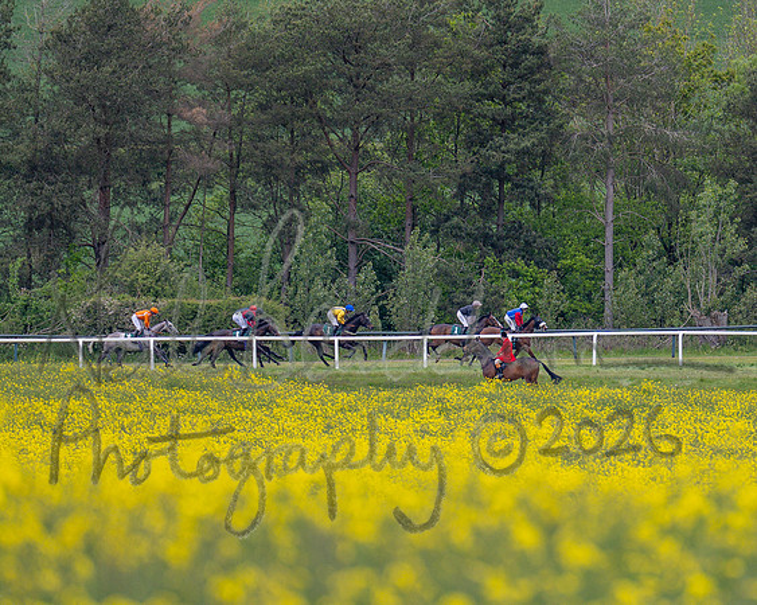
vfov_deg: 2.6
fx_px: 13239
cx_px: 419
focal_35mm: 591
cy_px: 370
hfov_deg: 3.3
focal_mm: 200
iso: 200
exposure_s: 1/1600
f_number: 2.8
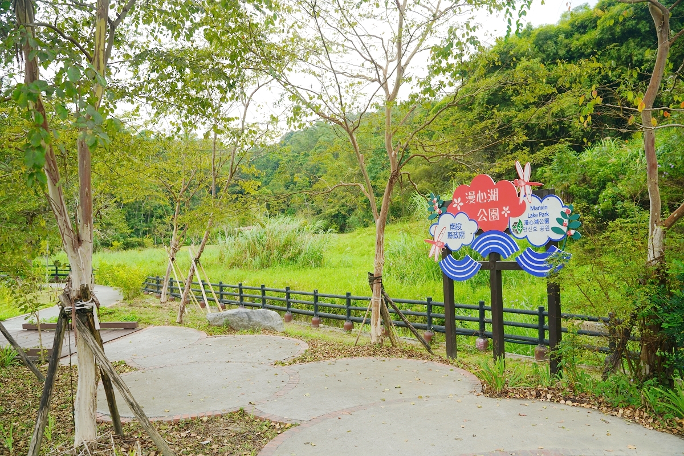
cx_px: 342
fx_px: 532
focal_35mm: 28
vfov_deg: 46.4
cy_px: 228
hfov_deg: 65.5
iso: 100
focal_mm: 28
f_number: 4.5
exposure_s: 1/80
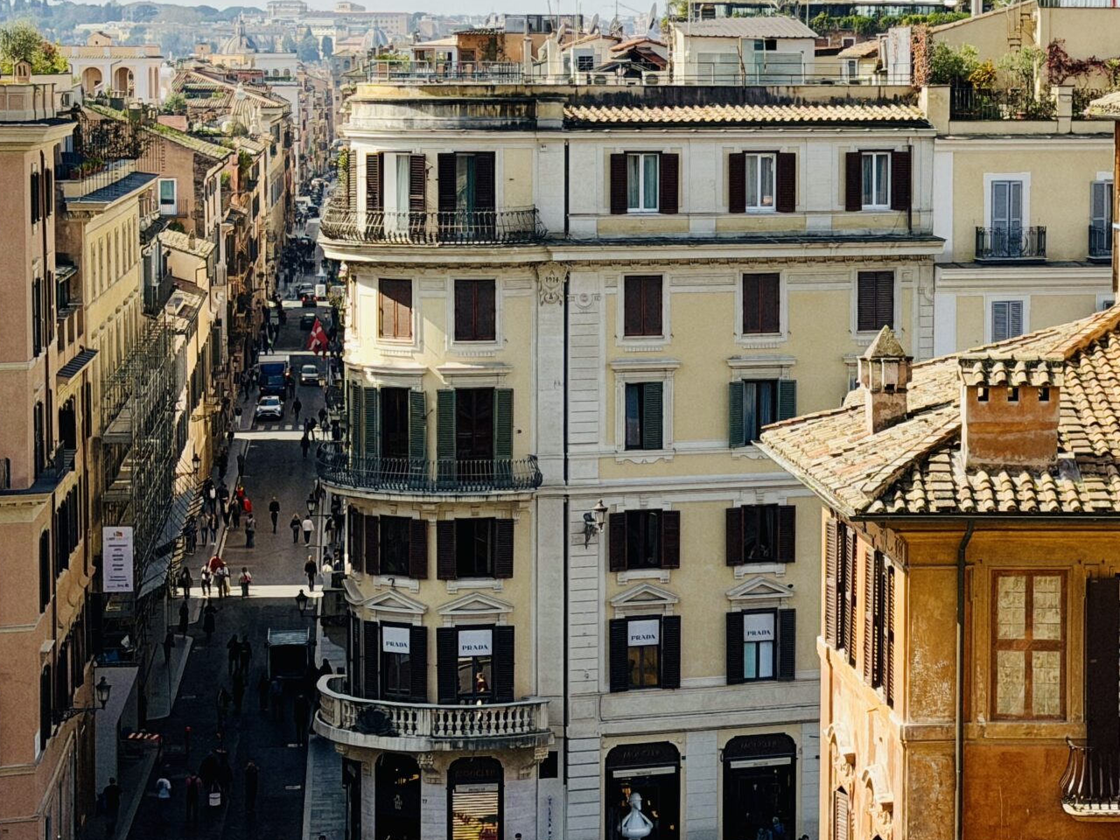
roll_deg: -0.1
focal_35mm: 96
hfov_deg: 20.3
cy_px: 248
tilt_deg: -4.3
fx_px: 3106
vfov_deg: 15.4
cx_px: 773
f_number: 1.78
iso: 64
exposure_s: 1/7874
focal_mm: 6.76
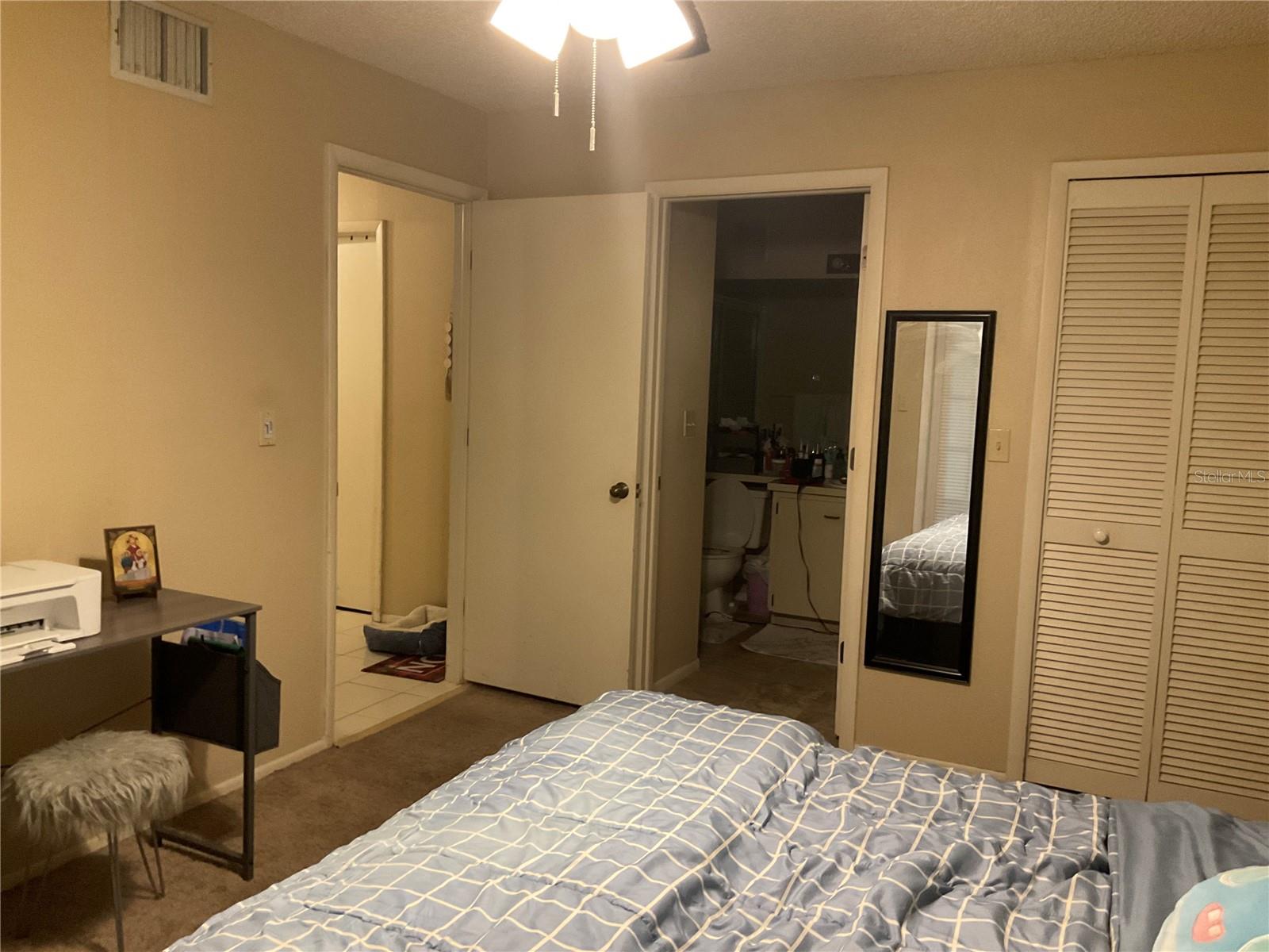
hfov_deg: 61.7
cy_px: 476
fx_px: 1063
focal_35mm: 29
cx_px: 634
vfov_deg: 48.2
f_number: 1.8
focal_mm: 3
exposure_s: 1/60
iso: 250
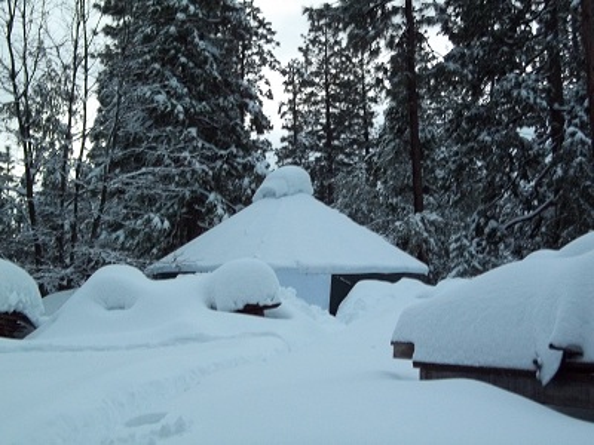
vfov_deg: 24.0
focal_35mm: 61
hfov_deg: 31.7
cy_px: 222
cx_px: 297
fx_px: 1047
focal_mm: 11
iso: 189
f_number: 4.1
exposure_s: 1/8
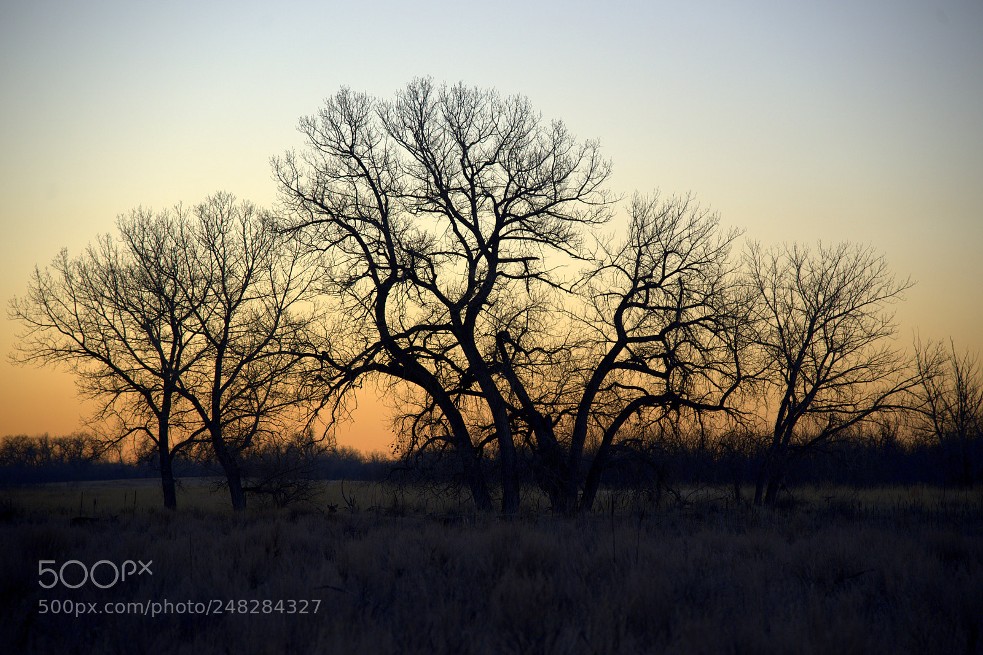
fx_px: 3004
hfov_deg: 18.6
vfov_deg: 12.5
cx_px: 492
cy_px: 328
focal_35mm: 110
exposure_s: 1/500
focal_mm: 110
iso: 400
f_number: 4
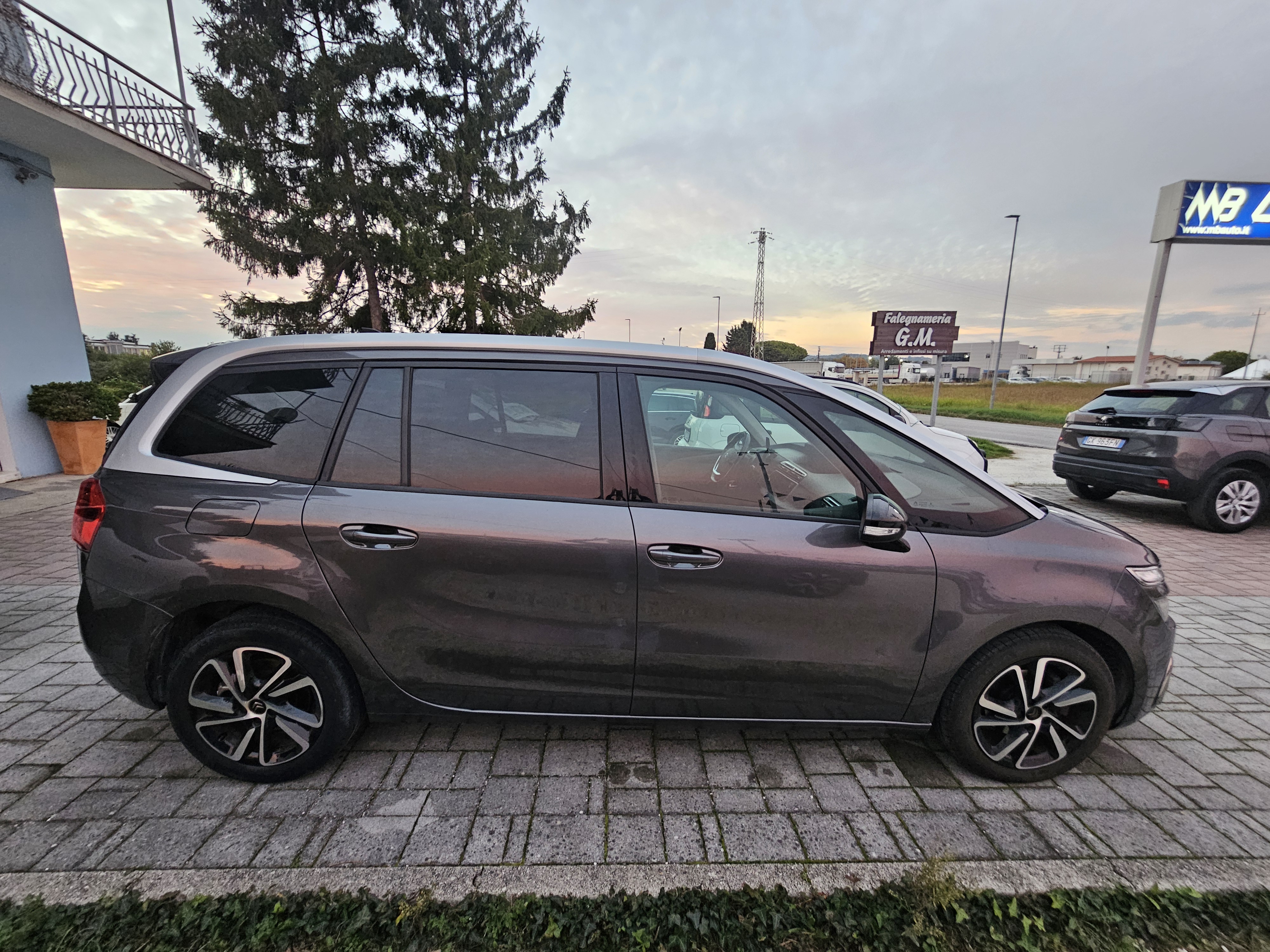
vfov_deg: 89.9
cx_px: 635
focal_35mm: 13
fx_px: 477
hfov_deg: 106.2
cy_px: 476
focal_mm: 2.2
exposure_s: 1/50
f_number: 2.2
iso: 320
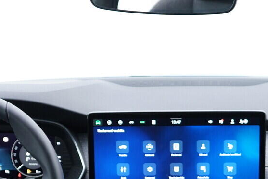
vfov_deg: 14.3
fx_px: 693
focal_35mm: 93
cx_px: 163
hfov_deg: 21.9
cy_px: 208
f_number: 2.8
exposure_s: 1/40
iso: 200
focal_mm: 24
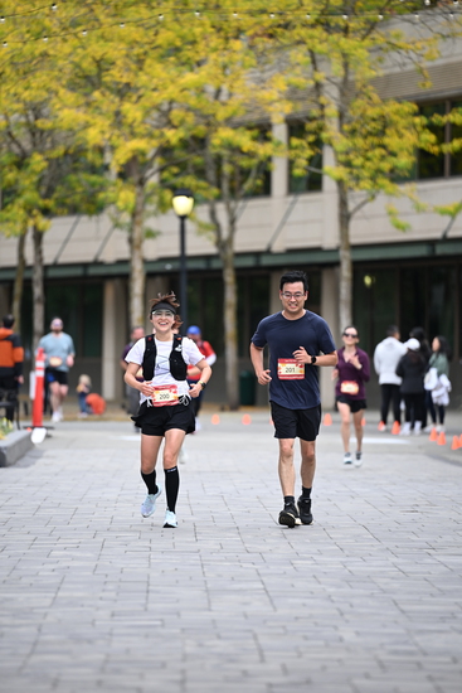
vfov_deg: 10.3
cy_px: 346
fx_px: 3847
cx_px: 231
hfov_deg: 6.9
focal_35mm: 200
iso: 640
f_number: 2.8
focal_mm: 200
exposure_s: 1/2000
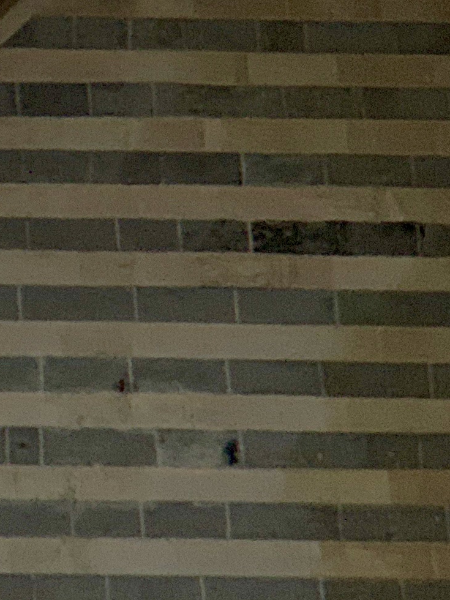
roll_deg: +0.4
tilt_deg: +40.6
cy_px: -78
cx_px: -375
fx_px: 3709
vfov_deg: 9.2
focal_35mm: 214
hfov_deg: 6.8
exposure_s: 1/122
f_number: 2.4
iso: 64
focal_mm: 6
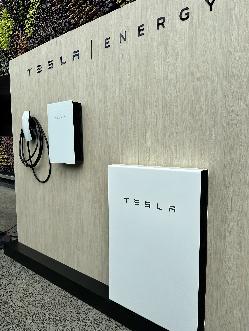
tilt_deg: -5.4
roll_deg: +0.3
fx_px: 230
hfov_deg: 56.8
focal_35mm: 24
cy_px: 166
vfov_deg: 71.6
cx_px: 124
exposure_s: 1/1721
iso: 80
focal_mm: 6.86
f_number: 1.78
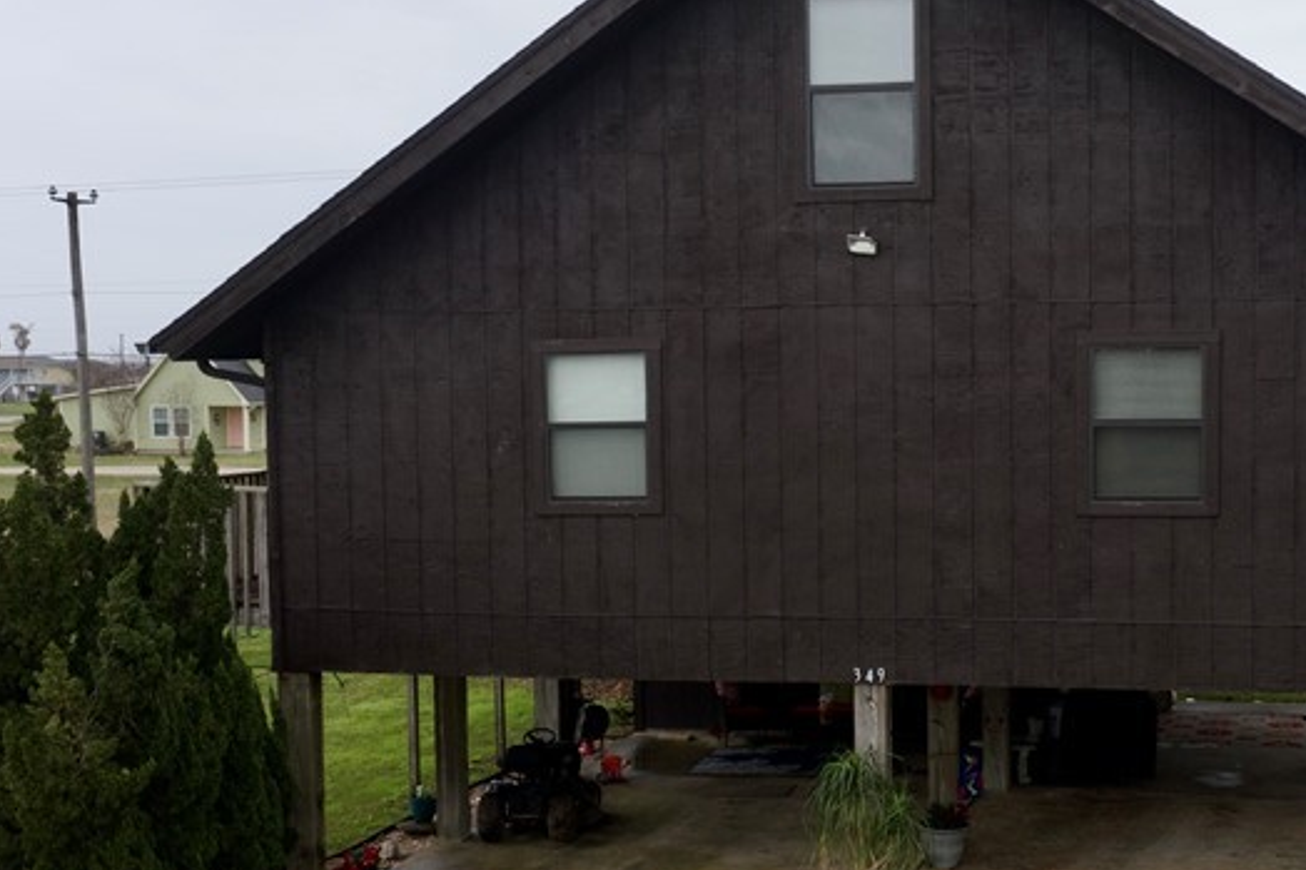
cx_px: 895
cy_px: 532
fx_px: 2103
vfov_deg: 23.3
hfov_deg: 34.1
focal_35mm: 58
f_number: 5
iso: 100
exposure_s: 1/200
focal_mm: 10.26
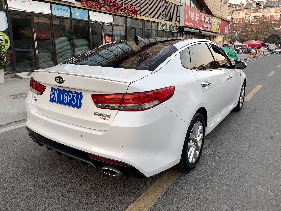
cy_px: 106
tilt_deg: -14.4
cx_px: 140
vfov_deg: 53.1
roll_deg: -0.1
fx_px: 211
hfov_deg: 67.3
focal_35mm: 26
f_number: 1.6
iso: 40
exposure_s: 1/122
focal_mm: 5.1
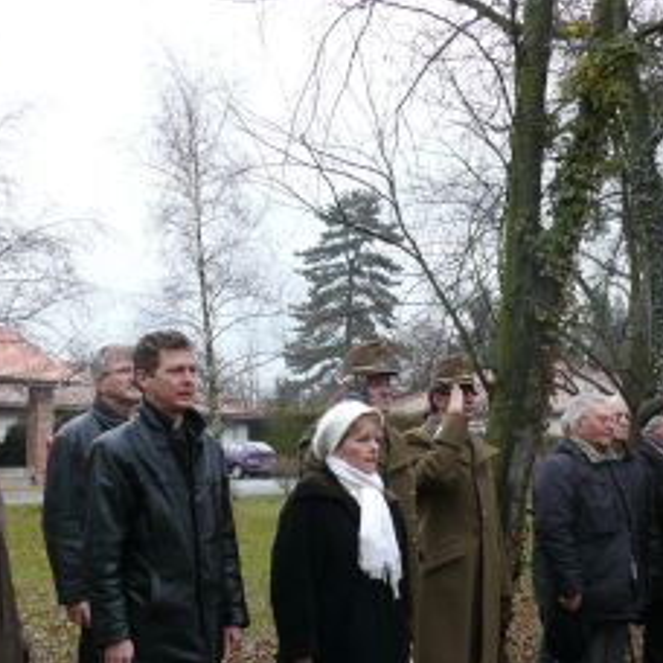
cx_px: 468
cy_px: 465
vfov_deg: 27.9
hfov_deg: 27.9
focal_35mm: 61
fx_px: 1322
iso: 100
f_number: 2.8
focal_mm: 7.4
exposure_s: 1/100
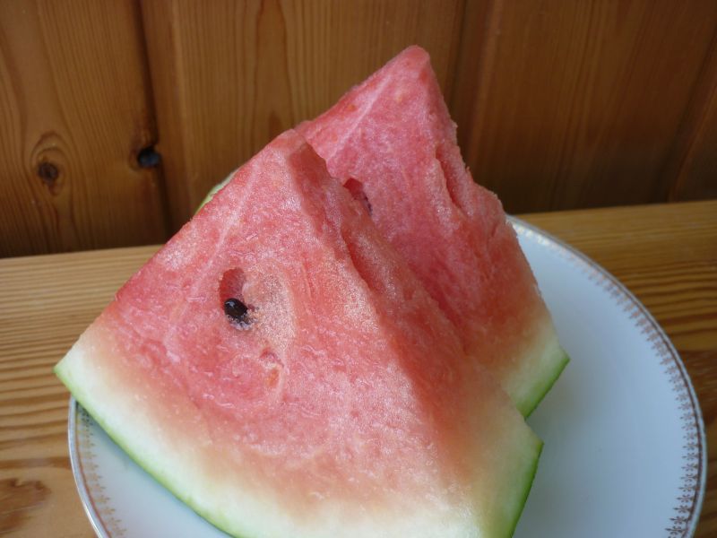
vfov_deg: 42.9
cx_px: 358
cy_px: 269
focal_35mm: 33
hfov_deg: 55.4
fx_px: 684
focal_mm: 5.5
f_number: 2.8
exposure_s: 1/160
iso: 80
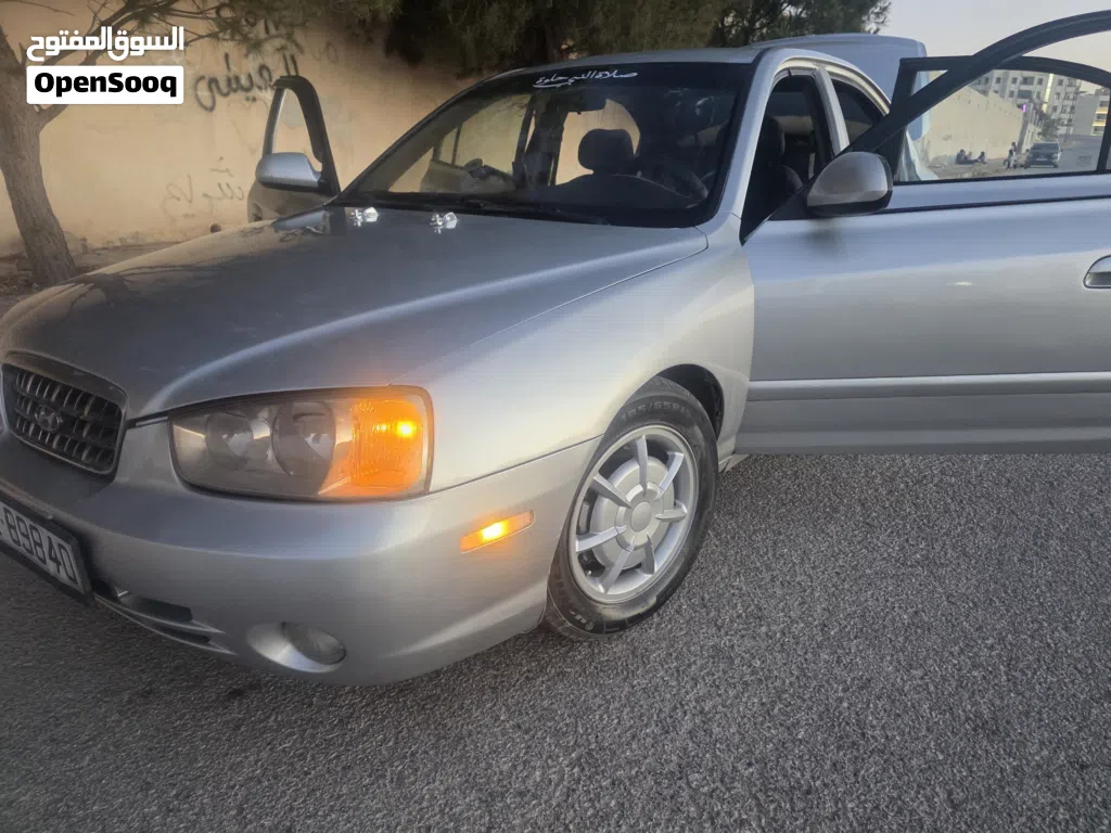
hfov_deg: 73.9
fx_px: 738
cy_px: 416
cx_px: 556
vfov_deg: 58.9
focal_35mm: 23
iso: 500
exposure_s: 1/100
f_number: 1.7
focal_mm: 6.3
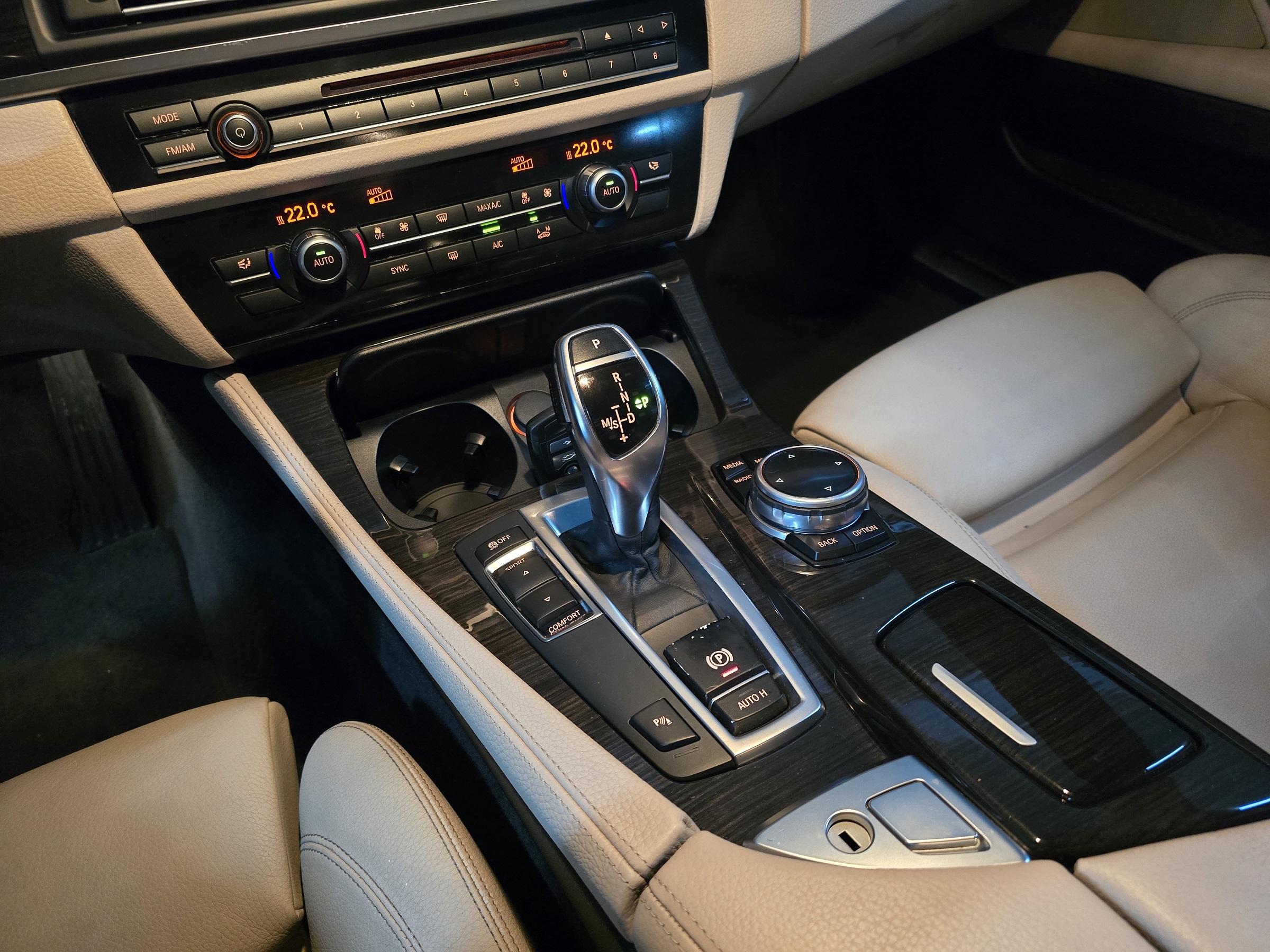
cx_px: 635
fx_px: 844
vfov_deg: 58.9
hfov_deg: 73.9
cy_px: 476
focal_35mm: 23
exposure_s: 1/35
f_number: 1.7
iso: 1600
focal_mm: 6.3
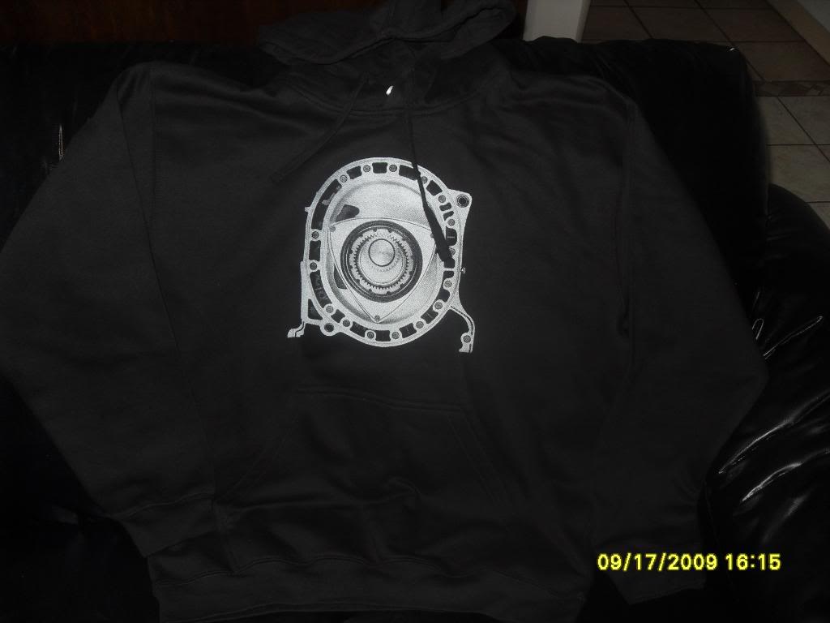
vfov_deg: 41.8
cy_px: 312
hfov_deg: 54.0
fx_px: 815
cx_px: 415
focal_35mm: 34
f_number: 2.8
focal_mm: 6.3
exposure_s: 1/45
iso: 100
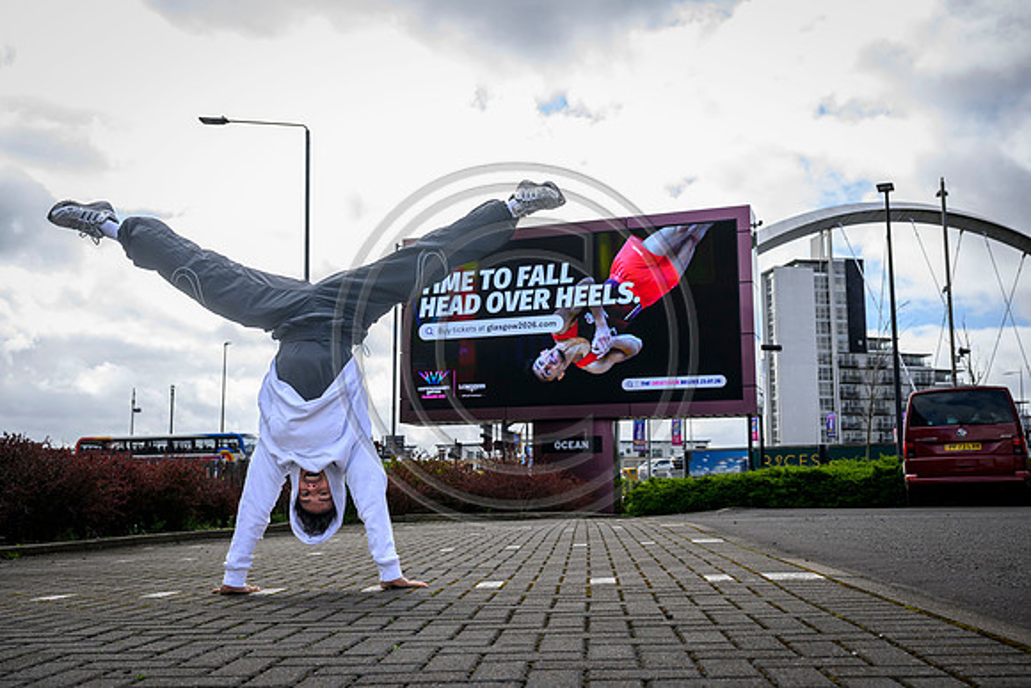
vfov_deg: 37.9
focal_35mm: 35
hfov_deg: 54.4
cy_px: 344
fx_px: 1003
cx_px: 516
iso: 500
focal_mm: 35
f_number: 6.3
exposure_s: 1/1000
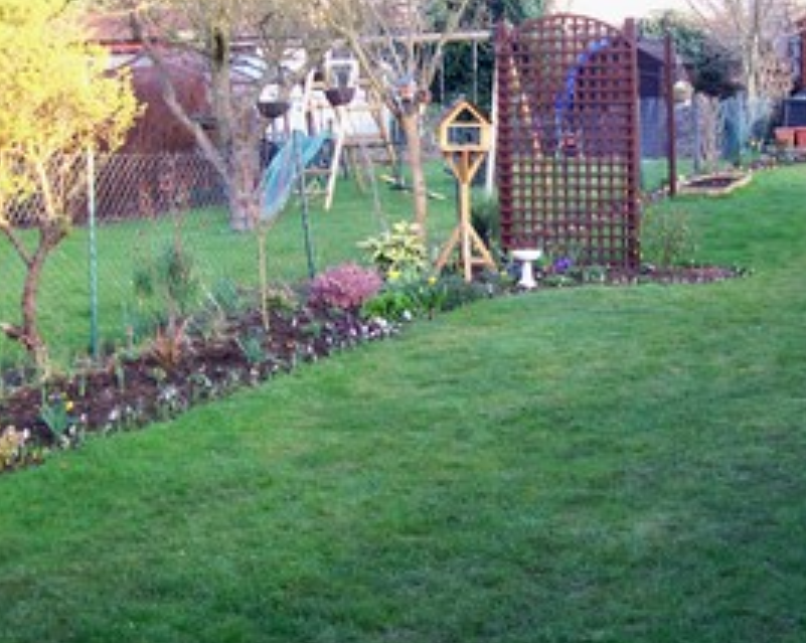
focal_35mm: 58
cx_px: 561
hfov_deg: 32.1
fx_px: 1382
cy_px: 245
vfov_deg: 26.1
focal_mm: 6
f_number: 2.7
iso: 80
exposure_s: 1/57.8
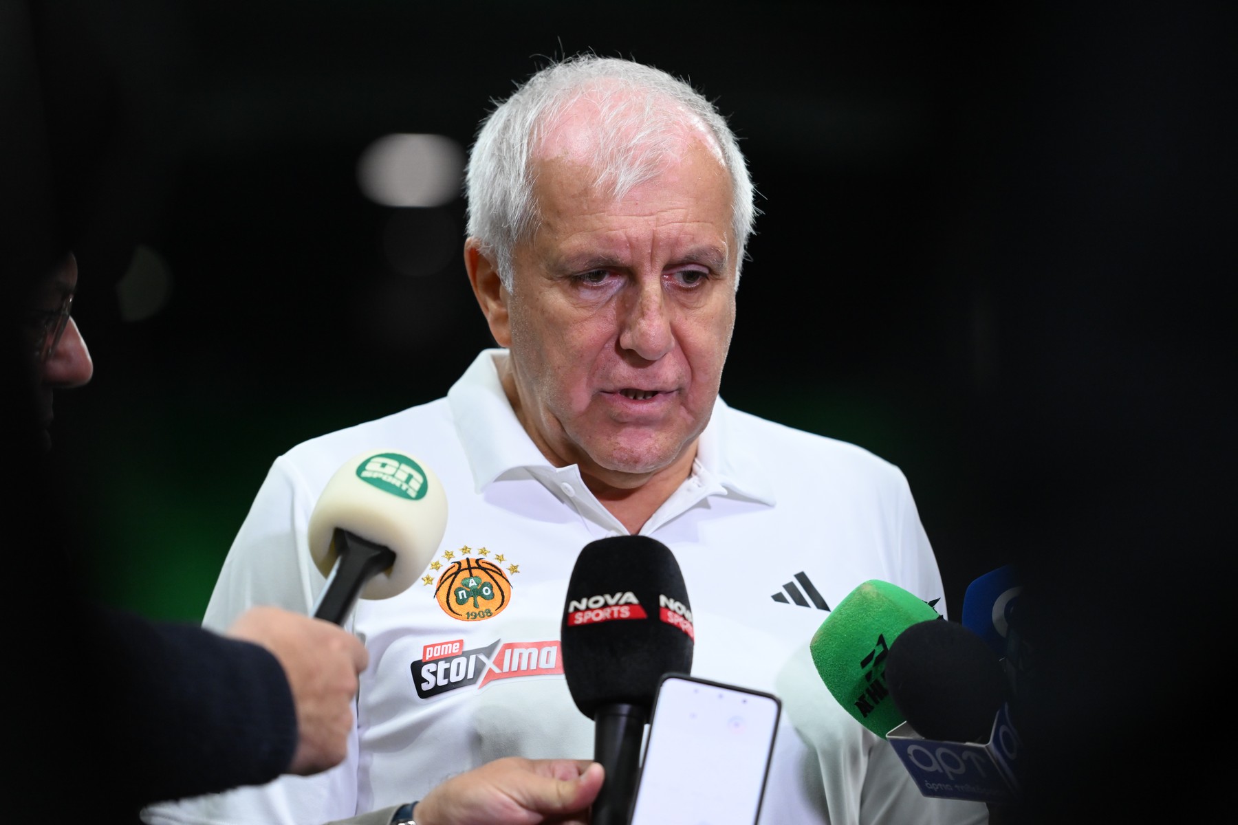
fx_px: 5502
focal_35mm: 160
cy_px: 412
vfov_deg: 8.6
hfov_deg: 12.8
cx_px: 619
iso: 2500
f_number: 2.8
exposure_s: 1/640
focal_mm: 160
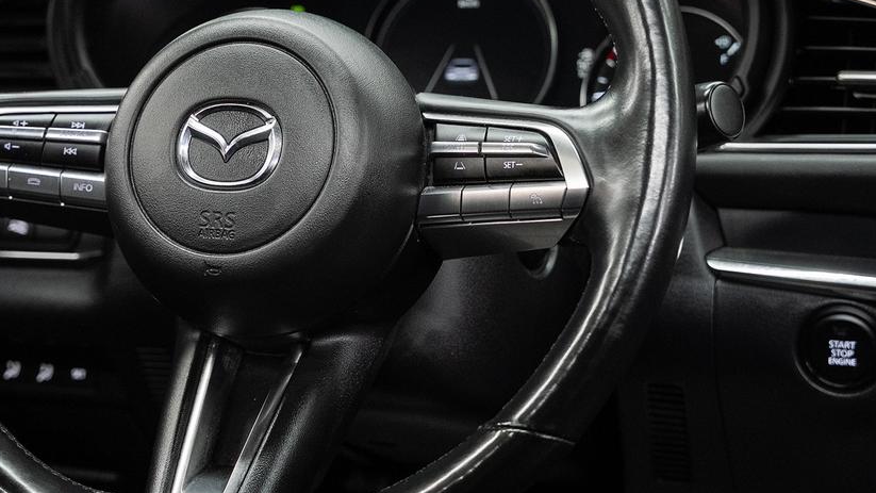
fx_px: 1998
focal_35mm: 86
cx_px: 307
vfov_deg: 14.0
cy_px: 150
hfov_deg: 24.6
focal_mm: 44.4
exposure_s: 1/40
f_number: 4
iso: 1000
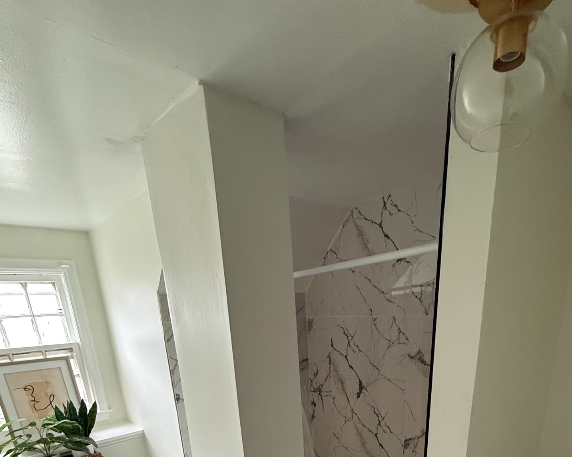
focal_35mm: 22
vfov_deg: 52.9
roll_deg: +1.7
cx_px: 319
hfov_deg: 74.8
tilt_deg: -18.6
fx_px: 372
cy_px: 435
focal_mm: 2.22
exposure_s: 1/60
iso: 640
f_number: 2.2
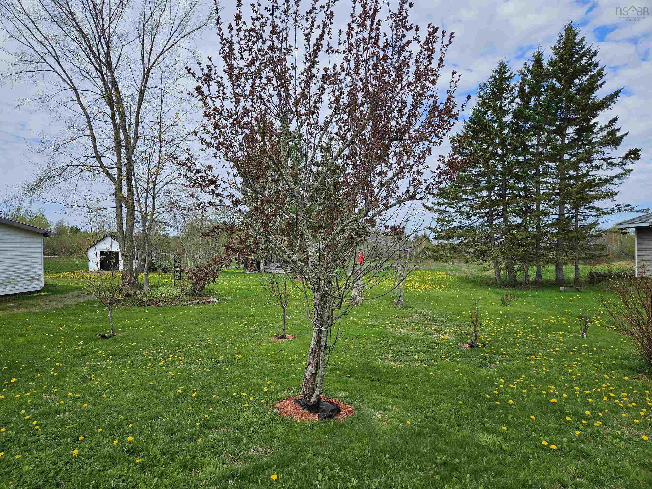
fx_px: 433
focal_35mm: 23
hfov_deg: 73.9
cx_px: 326
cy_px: 244
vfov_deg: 58.9
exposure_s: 1/1746
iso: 25
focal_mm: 5.4
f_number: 1.8
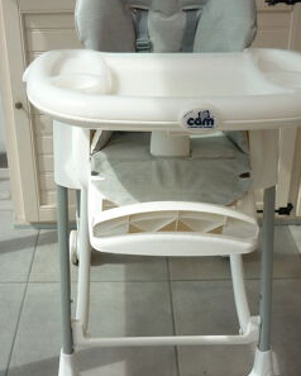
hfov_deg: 29.1
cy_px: 186
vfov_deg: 36.0
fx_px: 578
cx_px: 132
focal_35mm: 52
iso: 80
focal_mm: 5.5
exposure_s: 1/800
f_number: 2.8
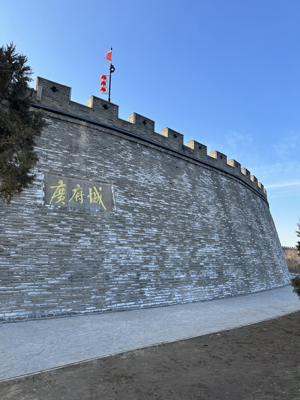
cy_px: 200
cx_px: 150
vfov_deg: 71.6
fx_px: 277
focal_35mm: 24
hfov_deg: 56.8
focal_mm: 6.86
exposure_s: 1/1664
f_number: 1.78
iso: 80
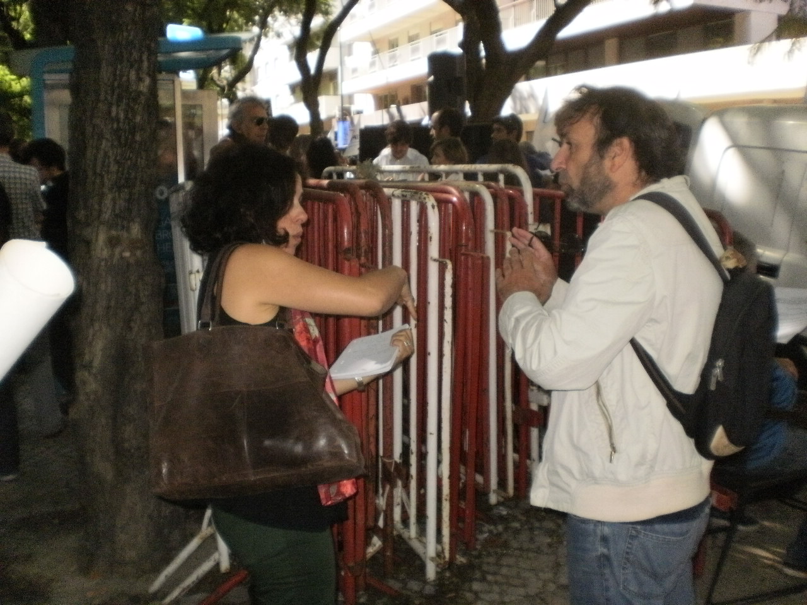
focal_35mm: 38
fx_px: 886
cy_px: 302
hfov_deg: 49.0
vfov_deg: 37.7
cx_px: 404
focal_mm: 6.3
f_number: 3.1
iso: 400
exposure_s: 1/1000
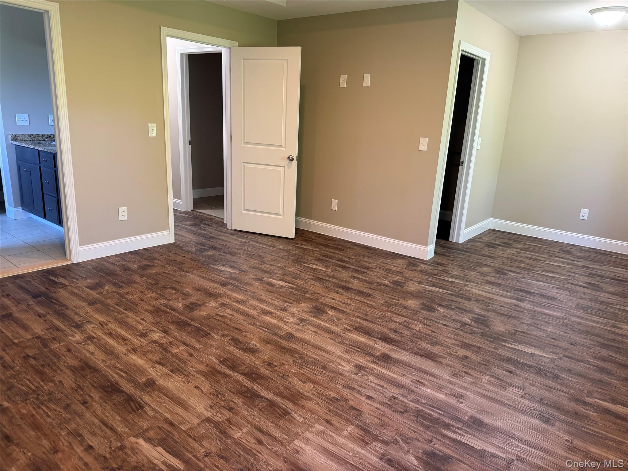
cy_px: 236
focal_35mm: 24
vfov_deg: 56.8
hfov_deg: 71.6
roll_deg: -2.3
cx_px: 314
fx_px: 435
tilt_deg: -15.9
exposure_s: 1/60
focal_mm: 6.76
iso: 160
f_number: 1.78
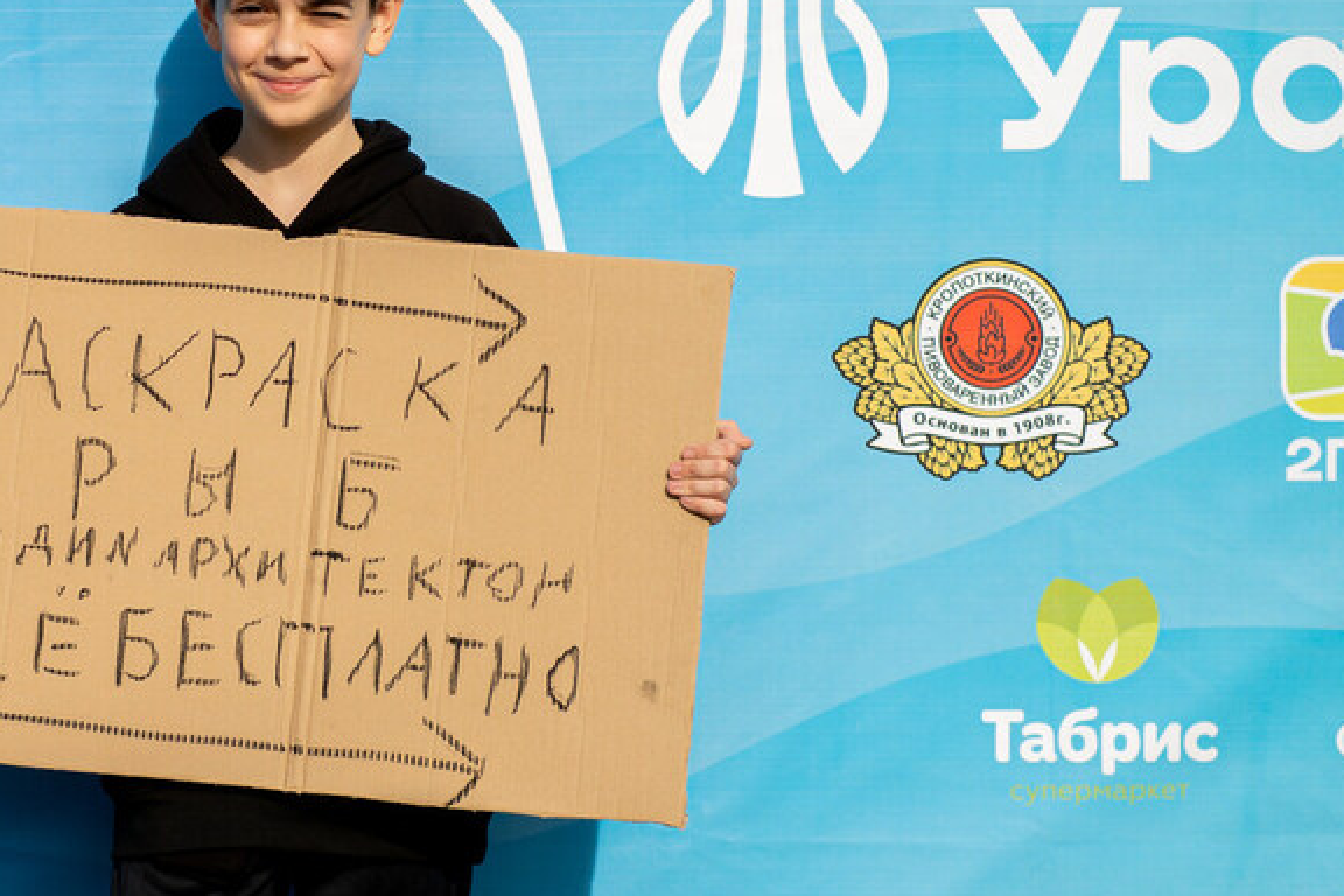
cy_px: 260
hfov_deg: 11.4
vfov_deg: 7.7
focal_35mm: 179
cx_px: 201
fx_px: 6682
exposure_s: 1/2500
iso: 100
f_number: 2.8
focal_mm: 85
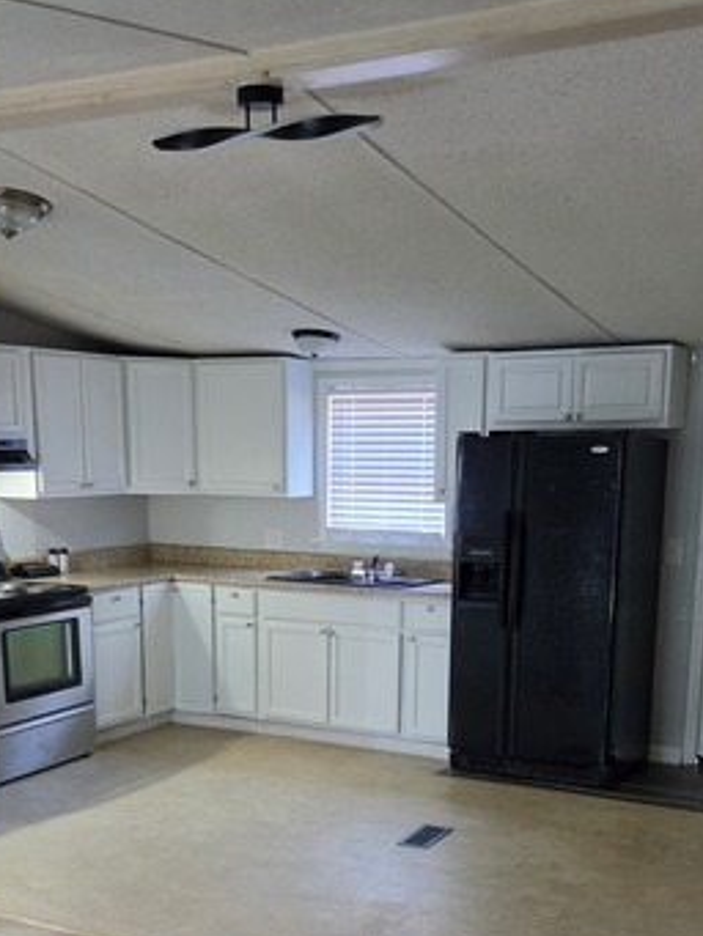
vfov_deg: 40.8
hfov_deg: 32.2
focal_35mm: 45
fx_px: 1218
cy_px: 704
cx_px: 341
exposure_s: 1/120
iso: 1000
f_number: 1.8
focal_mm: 5.4
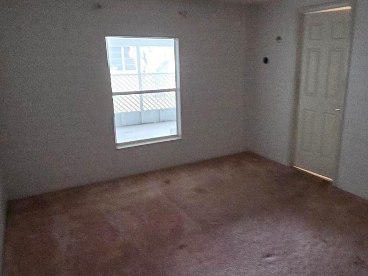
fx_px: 276
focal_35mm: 26
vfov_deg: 53.1
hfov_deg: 66.7
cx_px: 220
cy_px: 134
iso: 1250
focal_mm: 2.2
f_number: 2.2
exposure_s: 1/40
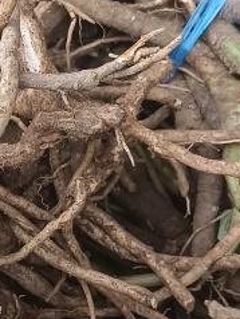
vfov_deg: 19.0
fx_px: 950
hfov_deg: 14.0
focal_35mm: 103
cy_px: 182
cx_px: -42
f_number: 1.88
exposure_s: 1/100
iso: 872
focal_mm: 5.59
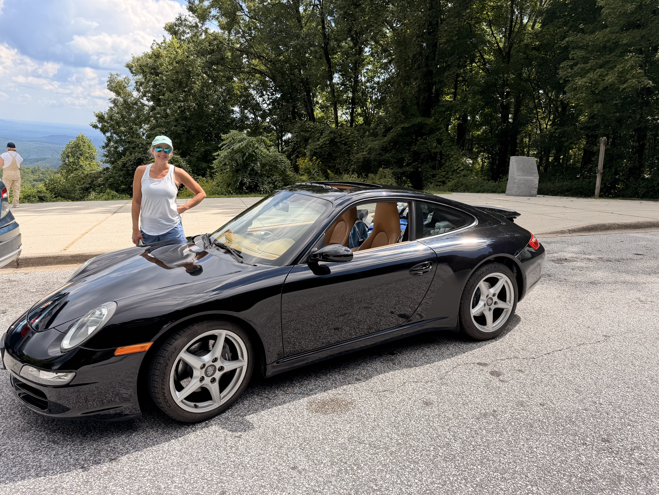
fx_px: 457
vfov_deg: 56.8
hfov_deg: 71.6
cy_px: 248
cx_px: 330
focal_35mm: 24
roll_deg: -5.2
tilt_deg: -12.6
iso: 80
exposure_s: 1/2611
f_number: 1.78
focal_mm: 6.76
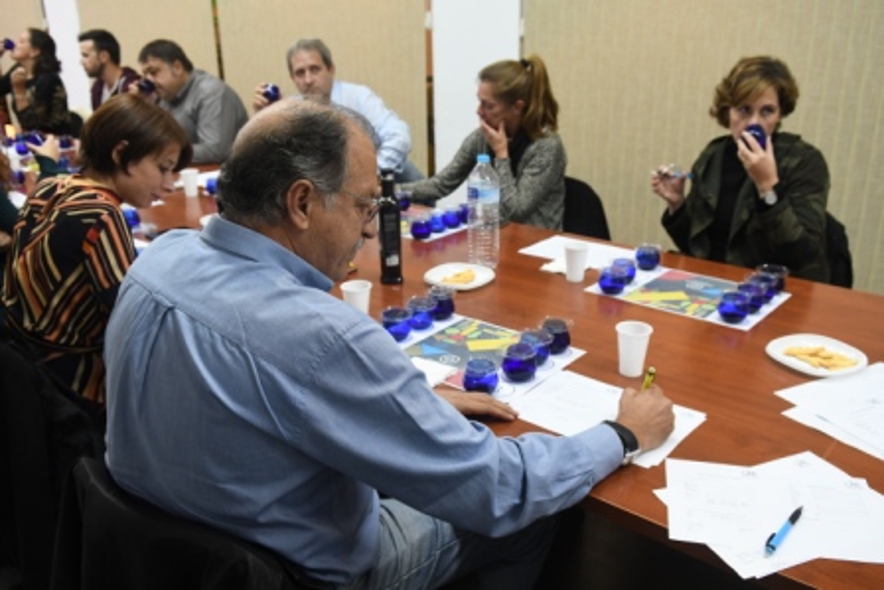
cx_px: 442
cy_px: 295
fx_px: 811
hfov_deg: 57.2
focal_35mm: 33
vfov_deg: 40.0
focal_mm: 22
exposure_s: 1/80
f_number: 4
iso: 1250
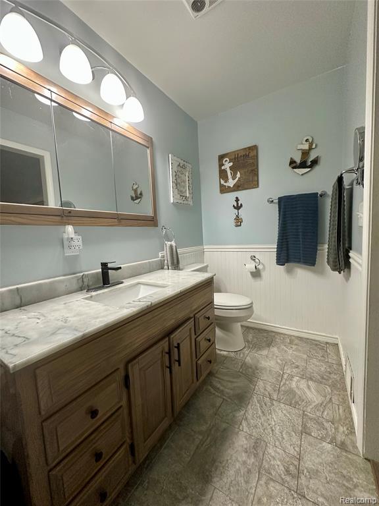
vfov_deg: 102.1
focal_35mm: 14
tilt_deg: -5.7
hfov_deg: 85.7
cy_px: 253
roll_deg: +2.4
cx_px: 190
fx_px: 204
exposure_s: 1/120
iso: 250
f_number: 2.2
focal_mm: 2.22
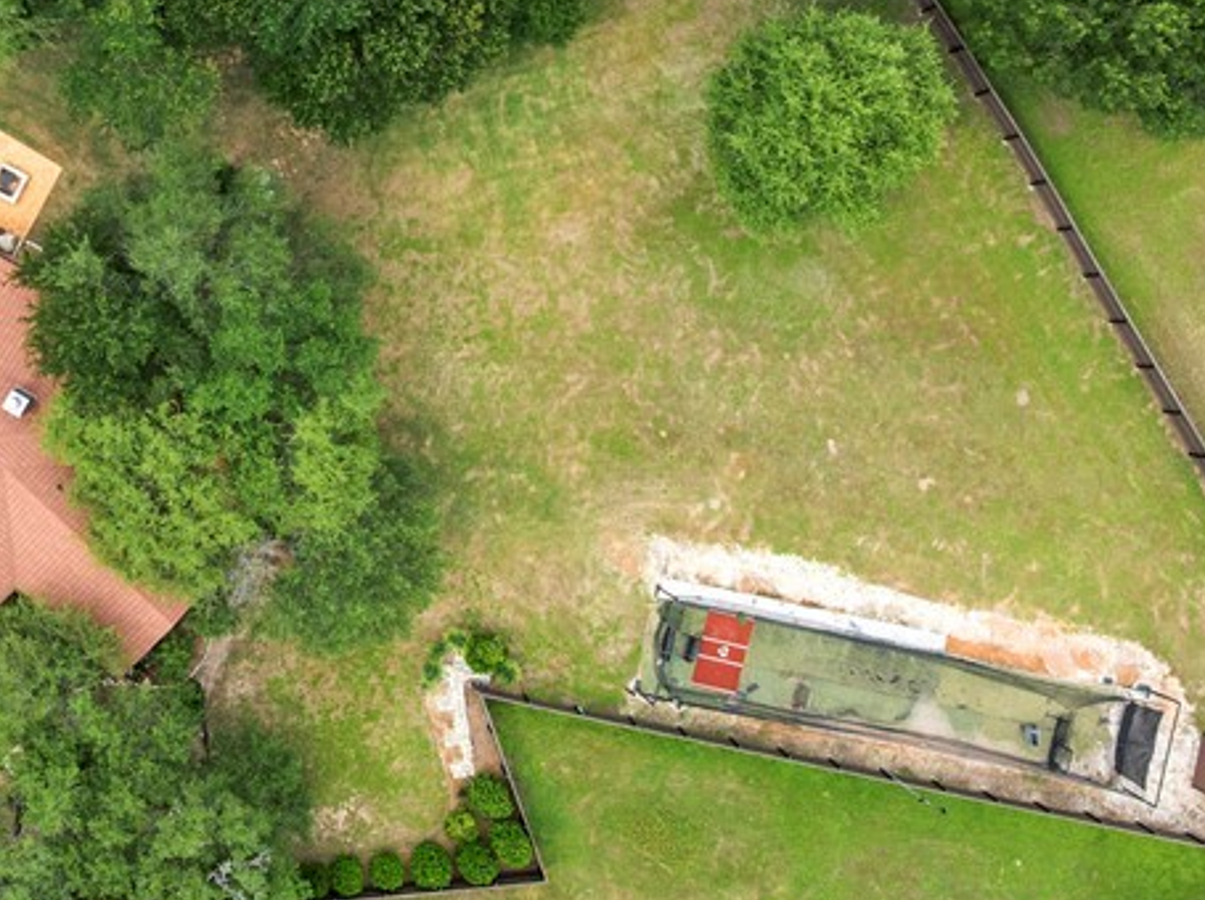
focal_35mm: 54
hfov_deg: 34.8
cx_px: 294
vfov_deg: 26.9
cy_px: 336
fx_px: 1877
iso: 100
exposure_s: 1/640
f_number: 2.8
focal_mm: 12.29
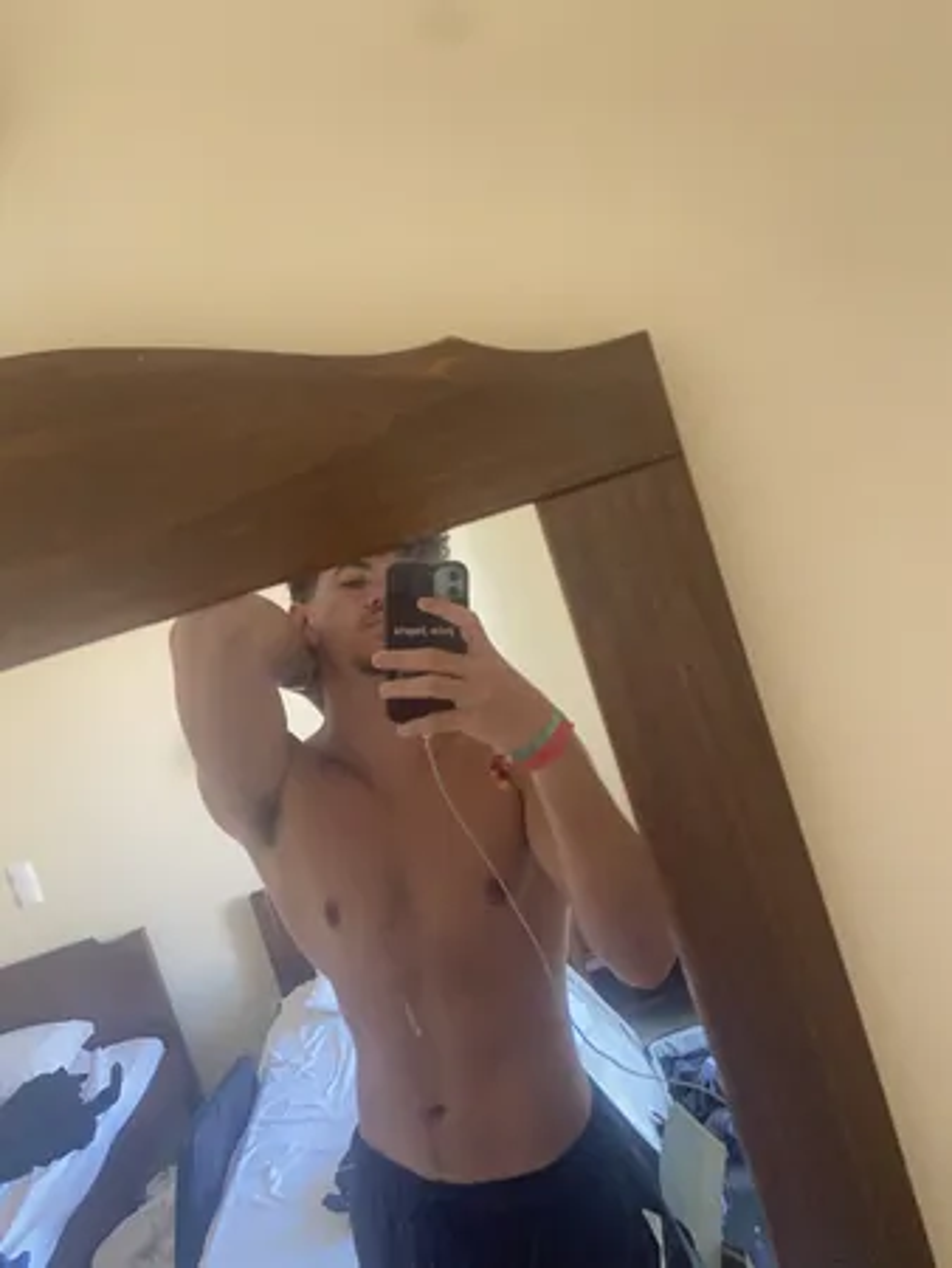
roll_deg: +18.1
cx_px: 476
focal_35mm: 26
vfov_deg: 67.3
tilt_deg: -3.8
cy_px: 634
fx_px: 952
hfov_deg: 53.1
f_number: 1.8
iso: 400
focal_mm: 4.25
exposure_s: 1/60
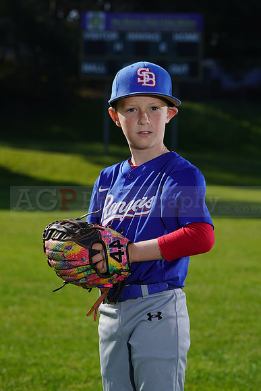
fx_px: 1858
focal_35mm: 171
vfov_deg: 12.0
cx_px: 130
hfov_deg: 8.0
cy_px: 196
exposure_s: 1/250
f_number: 10
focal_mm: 171
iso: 100
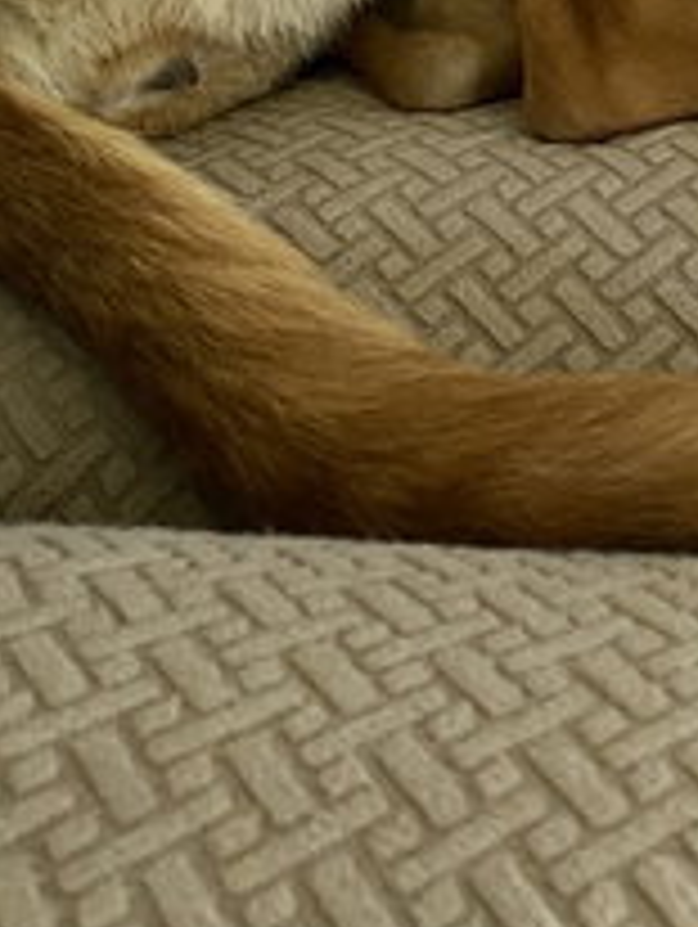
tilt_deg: -14.2
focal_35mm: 84
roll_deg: +1.6
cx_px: 757
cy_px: -169
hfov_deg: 17.1
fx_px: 2254
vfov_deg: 21.7
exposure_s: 1/30
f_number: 1.8
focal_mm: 4.25
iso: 500
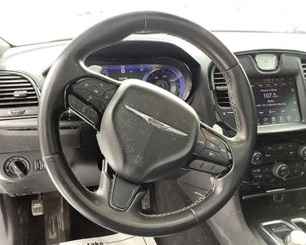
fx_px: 299
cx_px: 143
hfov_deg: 54.2
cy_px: 123
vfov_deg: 44.5
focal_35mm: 33
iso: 80
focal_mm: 3.3
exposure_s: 1/100
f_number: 2.4
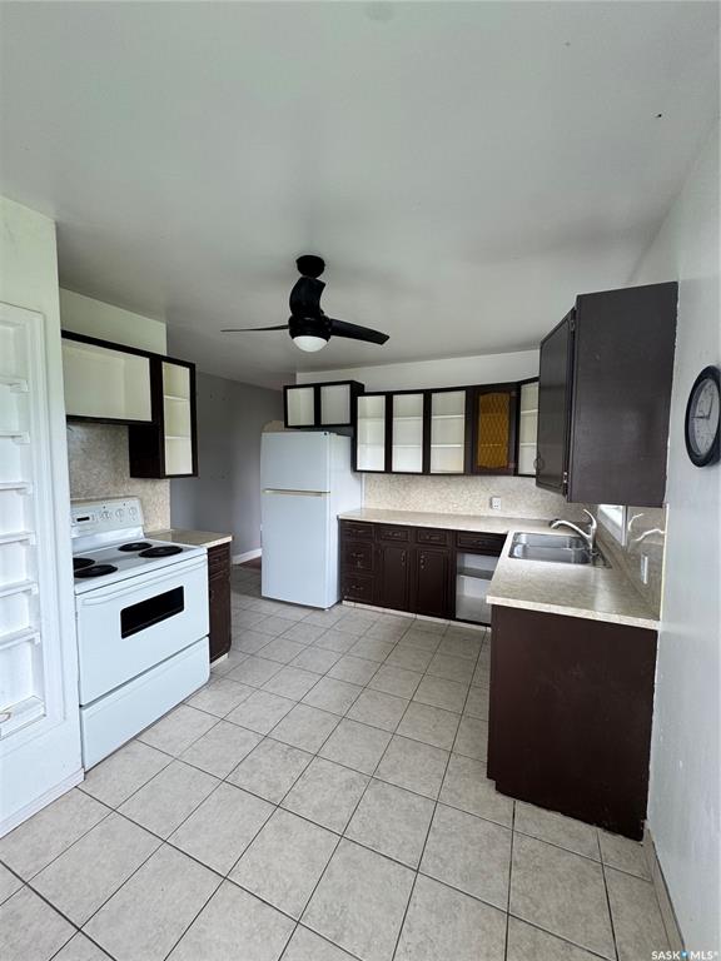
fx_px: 389
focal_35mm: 14
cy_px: 480
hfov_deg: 85.7
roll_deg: -0.9
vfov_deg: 102.1
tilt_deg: -3.4
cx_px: 360
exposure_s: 1/99
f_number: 2.2
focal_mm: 2.22
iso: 50
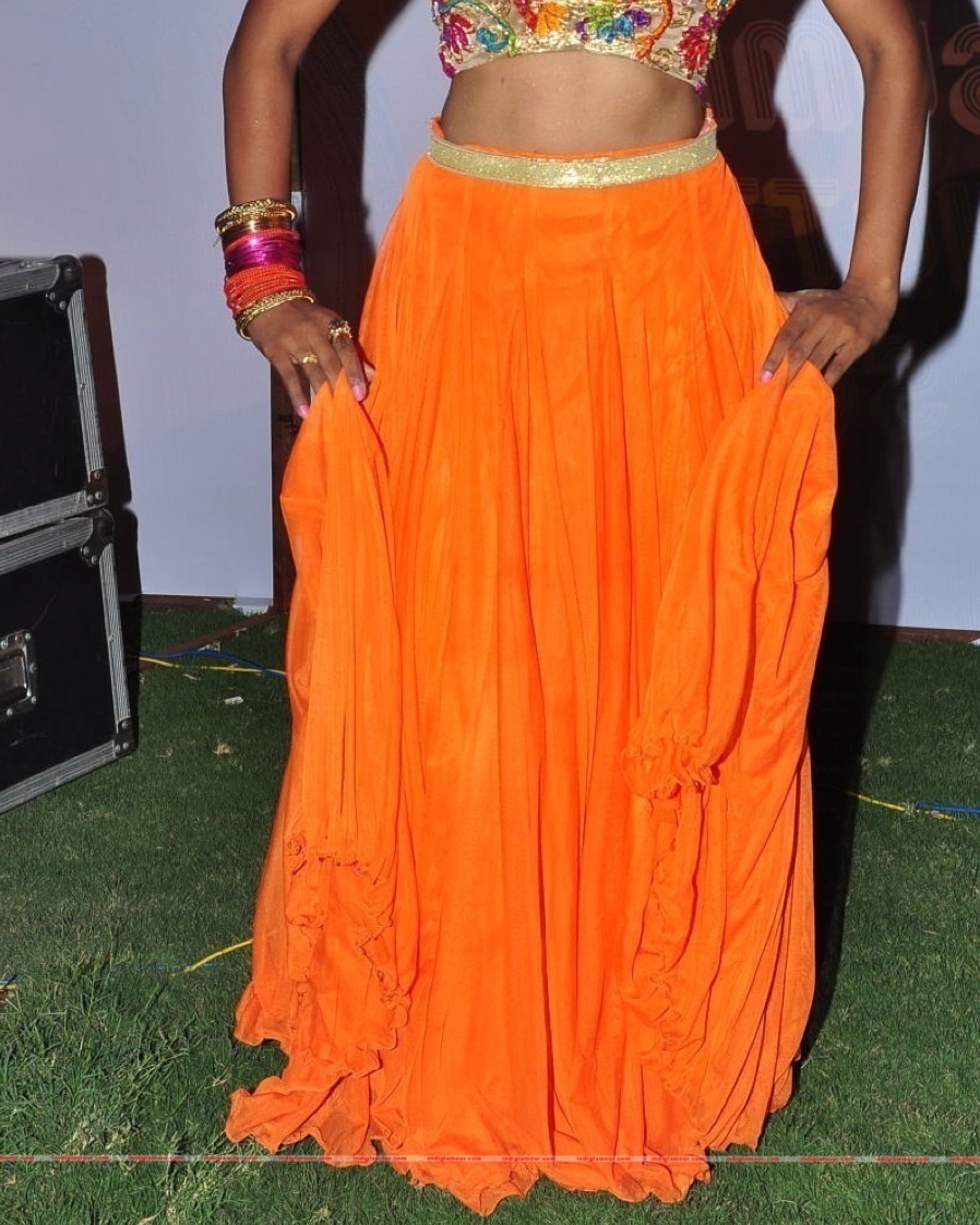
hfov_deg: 19.9
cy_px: 328
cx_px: 528
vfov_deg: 24.5
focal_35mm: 77
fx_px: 2791
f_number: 10
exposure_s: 1/125
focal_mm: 34
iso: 400
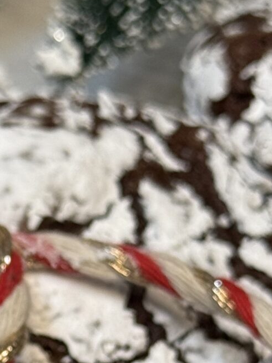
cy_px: 386
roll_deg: -2.2
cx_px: -89
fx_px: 1971
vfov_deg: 10.4
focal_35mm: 188
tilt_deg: -44.9
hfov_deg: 7.8
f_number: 1.78
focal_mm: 6.76
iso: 64
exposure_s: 1/60
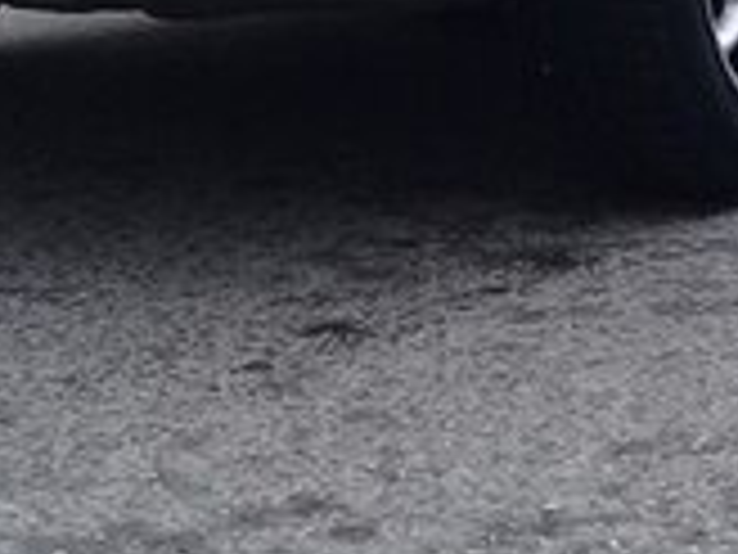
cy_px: -214
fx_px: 2665
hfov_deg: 15.8
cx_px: 310
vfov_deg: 11.5
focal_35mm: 125
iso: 50
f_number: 2.2
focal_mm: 3.3
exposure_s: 1/250
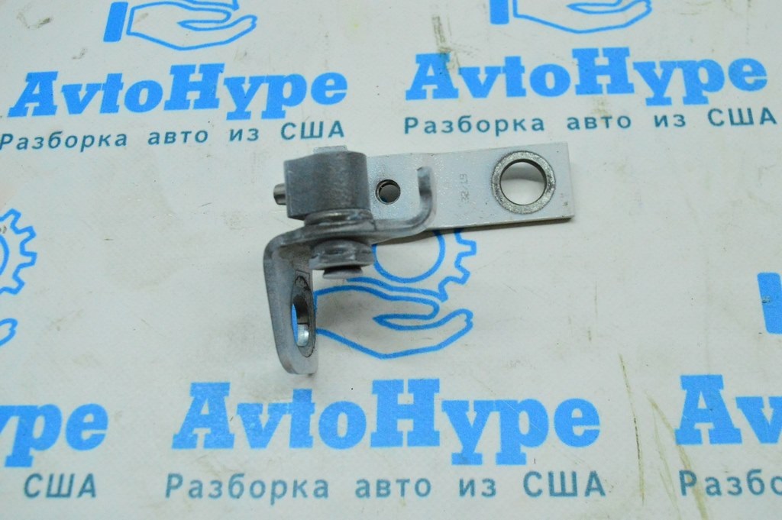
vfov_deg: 33.0
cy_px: 260
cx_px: 391
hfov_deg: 48.0
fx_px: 879
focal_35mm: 40
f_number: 6.3
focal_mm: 27
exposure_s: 1/640
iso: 6400
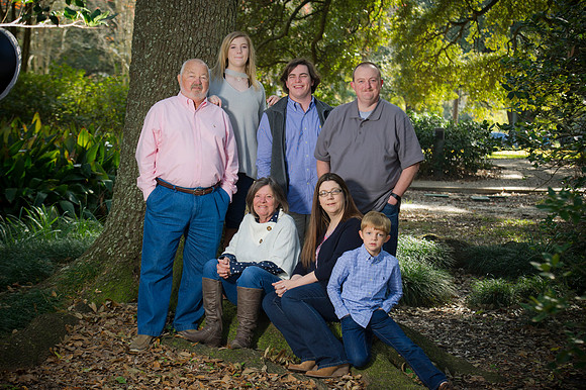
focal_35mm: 86
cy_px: 195
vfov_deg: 15.9
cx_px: 293
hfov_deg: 23.7
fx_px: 1399
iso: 160
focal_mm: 86
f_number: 5
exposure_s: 1/80
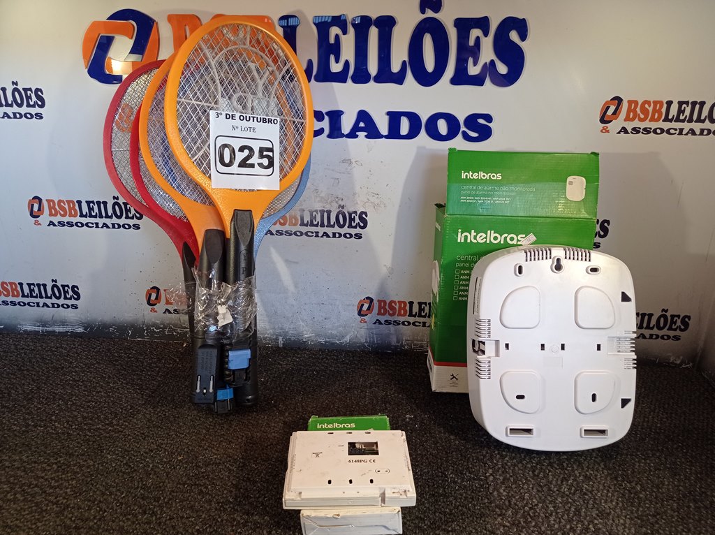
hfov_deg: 63.5
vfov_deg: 49.7
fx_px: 578
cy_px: 268
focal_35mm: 28
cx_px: 358
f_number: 1.79
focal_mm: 4.7
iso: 106
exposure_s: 1/120
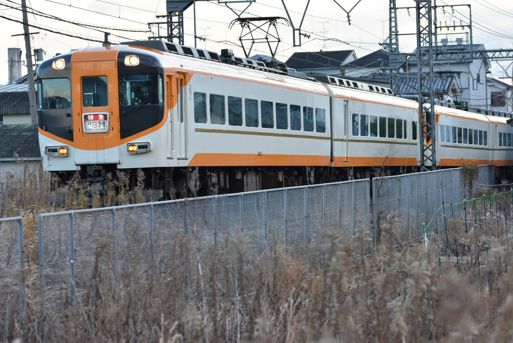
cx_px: 256
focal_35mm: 158
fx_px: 2246
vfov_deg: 8.7
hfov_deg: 13.0
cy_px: 172
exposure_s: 1/1000
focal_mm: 105
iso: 720
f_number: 4
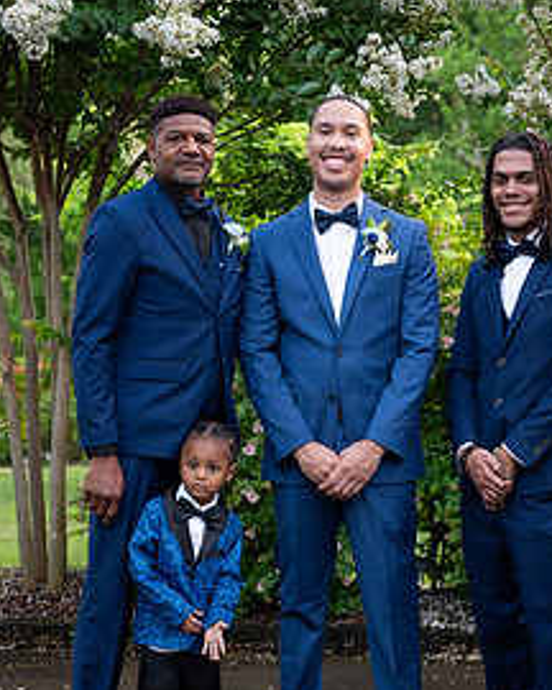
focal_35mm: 97
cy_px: 442
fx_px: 1981
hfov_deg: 15.9
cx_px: 336
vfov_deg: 19.7
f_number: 4
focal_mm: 62
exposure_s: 1/250
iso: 800
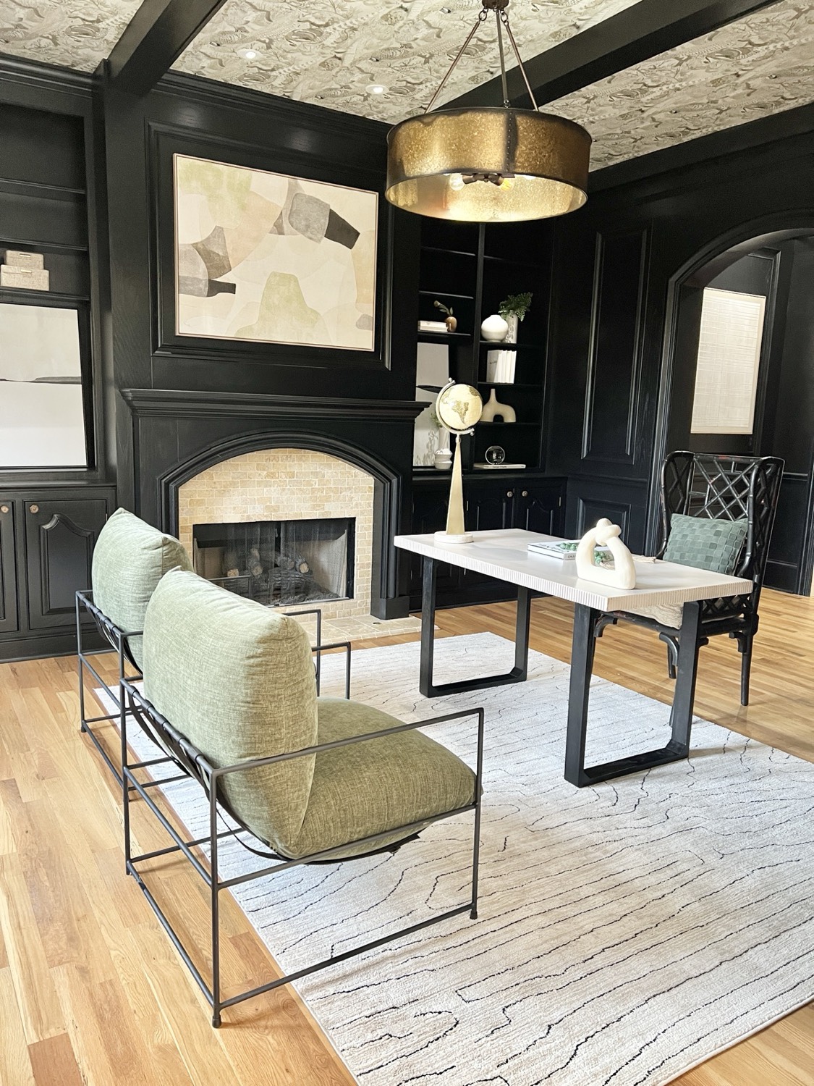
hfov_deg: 53.1
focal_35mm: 26
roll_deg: -2.2
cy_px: 543
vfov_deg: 67.3
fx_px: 815
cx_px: 407
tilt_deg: -8.4
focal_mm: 5.7
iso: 200
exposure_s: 1/60
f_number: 1.5
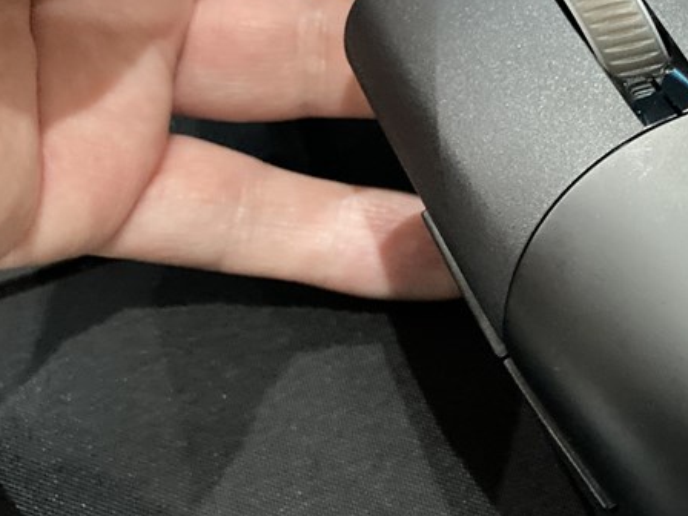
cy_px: 255
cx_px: 680
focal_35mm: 64
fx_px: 1272
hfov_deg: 28.5
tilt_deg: -58.0
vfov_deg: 22.9
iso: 640
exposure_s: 1/25
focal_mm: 3.99
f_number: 1.8
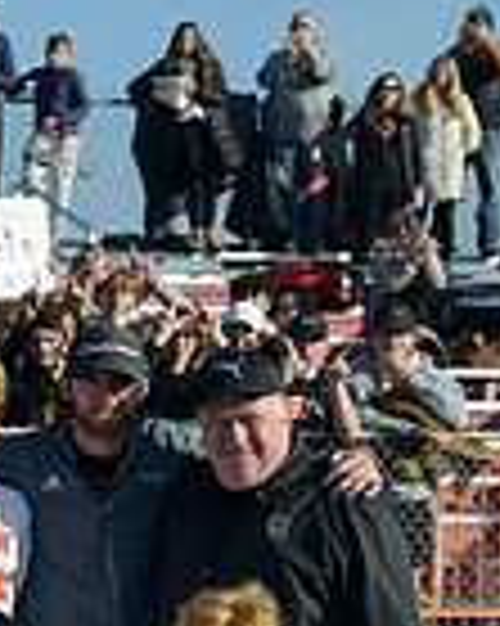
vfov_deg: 11.7
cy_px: 498
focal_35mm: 165
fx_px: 3055
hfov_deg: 8.4
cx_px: -779
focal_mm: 42
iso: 500
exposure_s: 1/3200
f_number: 5.6
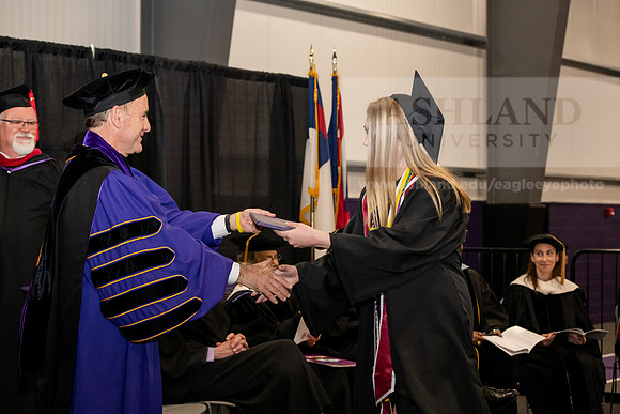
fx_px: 1206
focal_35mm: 70
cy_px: 207
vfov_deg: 19.5
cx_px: 310
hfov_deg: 28.8
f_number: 5.6
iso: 2500
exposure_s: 1/200
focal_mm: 70
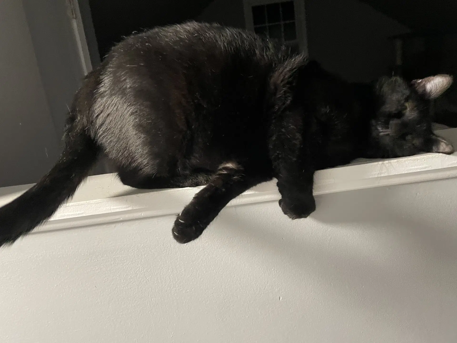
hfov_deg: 67.3
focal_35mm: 26
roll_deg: +9.9
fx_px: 343
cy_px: 172
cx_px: 228
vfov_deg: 53.1
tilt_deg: -12.2
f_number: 1.6
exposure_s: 1/60
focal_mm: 4.2
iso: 500
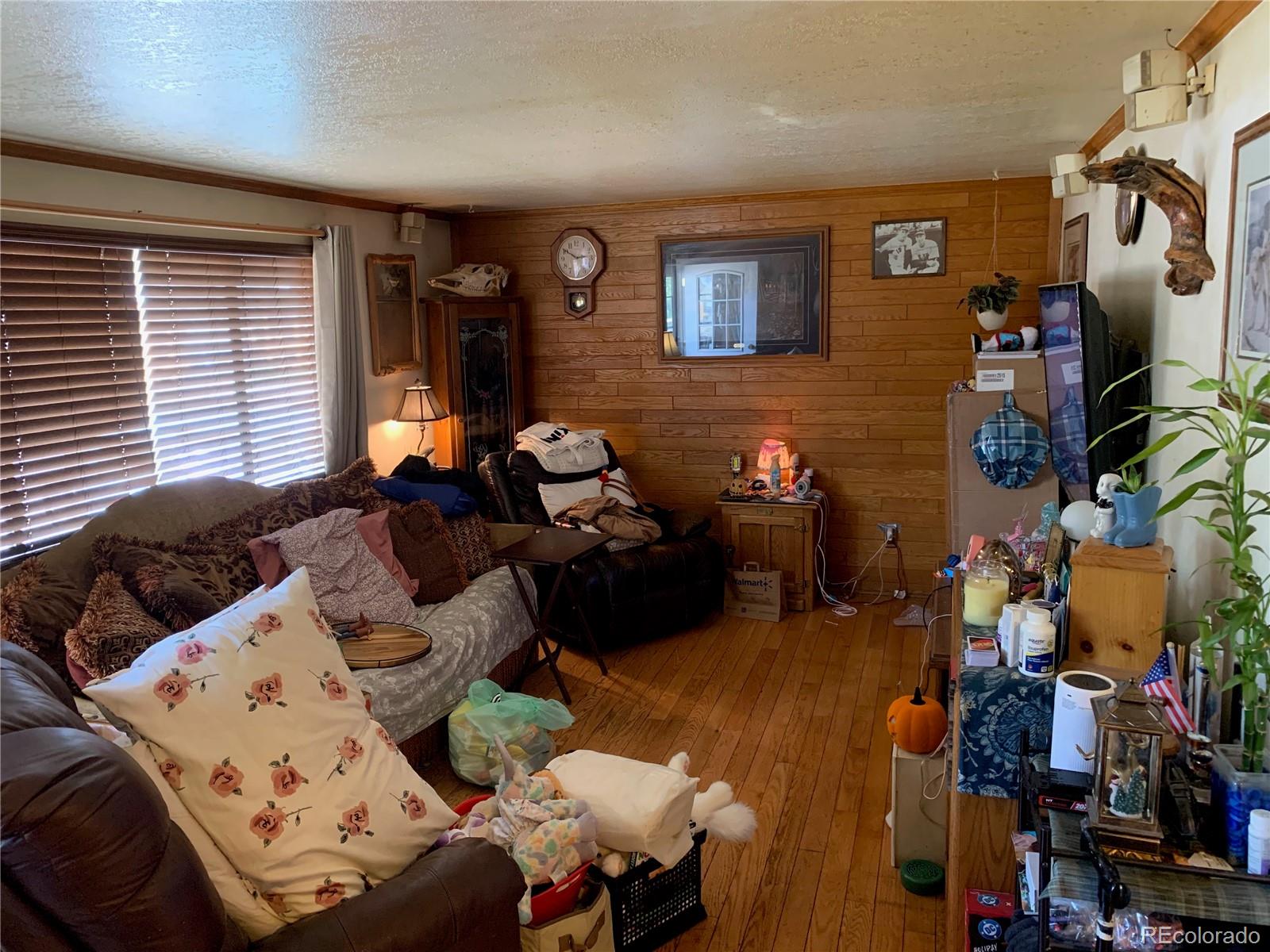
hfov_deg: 67.3
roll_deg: +1.3
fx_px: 954
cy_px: 476
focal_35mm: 26
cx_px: 635
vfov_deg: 53.1
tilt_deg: -8.6
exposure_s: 1/60
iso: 400
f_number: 1.8
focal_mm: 4.25
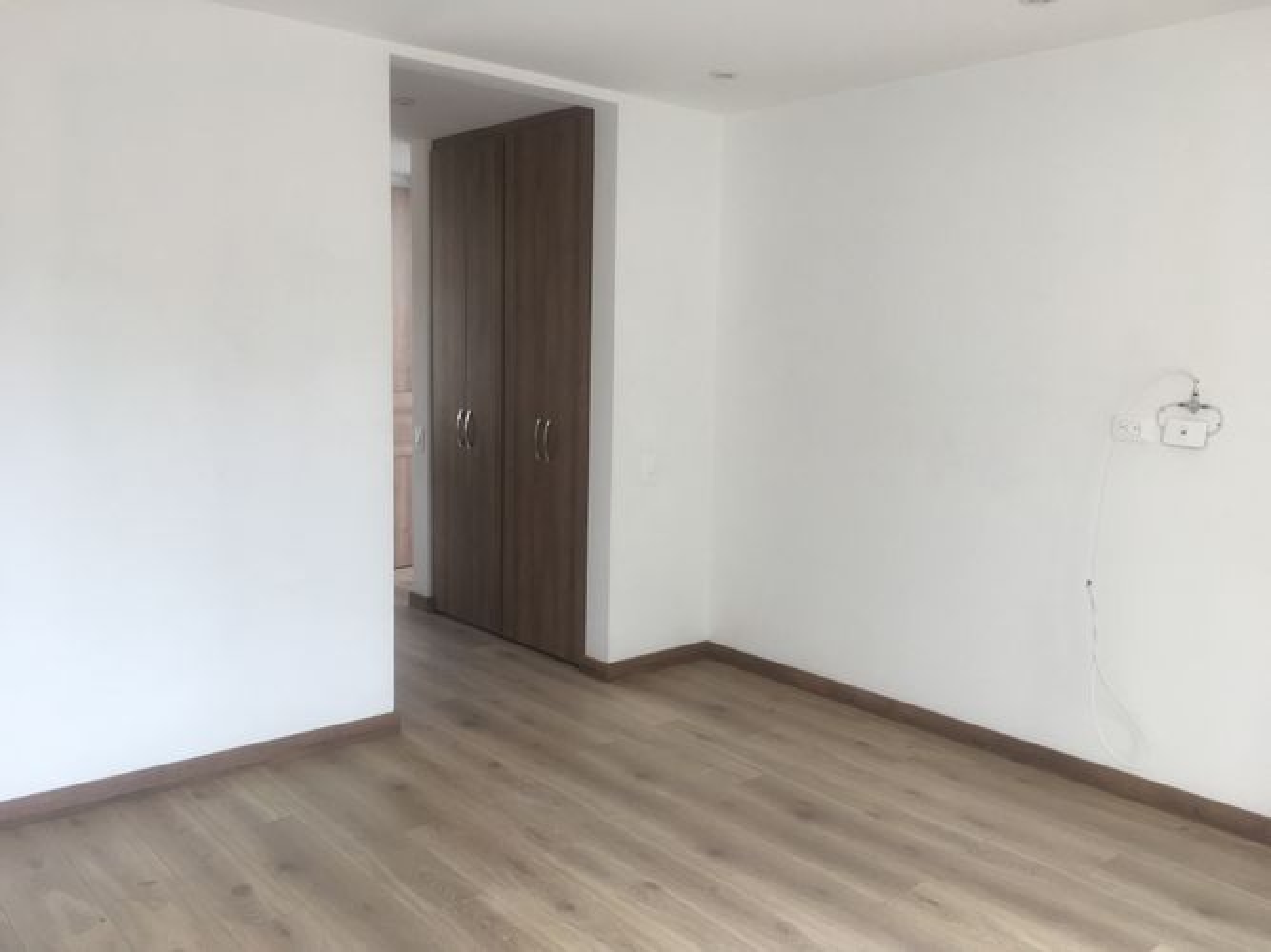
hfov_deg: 61.7
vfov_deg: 48.2
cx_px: 636
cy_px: 476
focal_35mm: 29
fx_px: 1065
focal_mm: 4.15
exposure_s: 1/120
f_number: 2.2
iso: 40
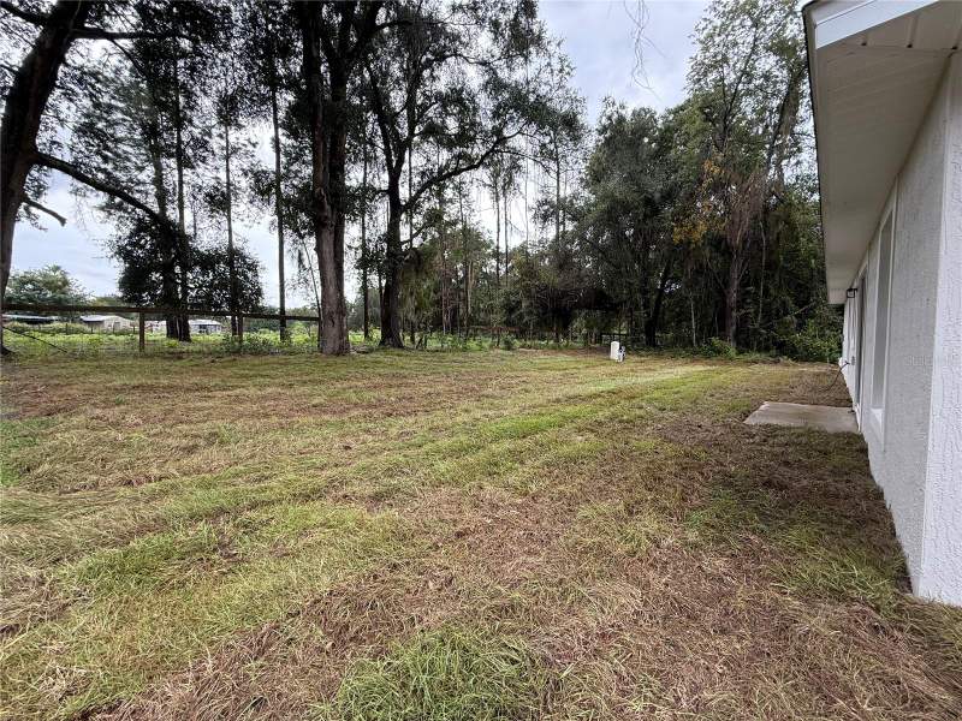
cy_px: 360
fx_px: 389
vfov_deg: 85.7
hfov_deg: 102.1
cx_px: 481
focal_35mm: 14
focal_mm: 2.22
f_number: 2.2
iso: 64
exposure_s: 1/195
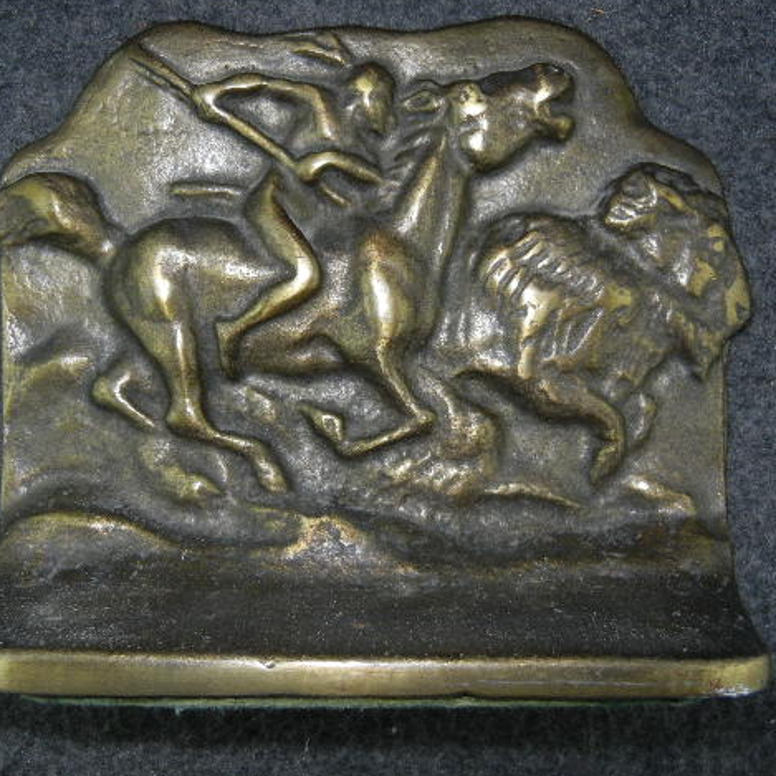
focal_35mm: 47
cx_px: 366
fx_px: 1192
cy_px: 389
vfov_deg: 36.1
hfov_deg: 36.0
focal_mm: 7.1
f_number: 3.7
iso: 579
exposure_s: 1/30
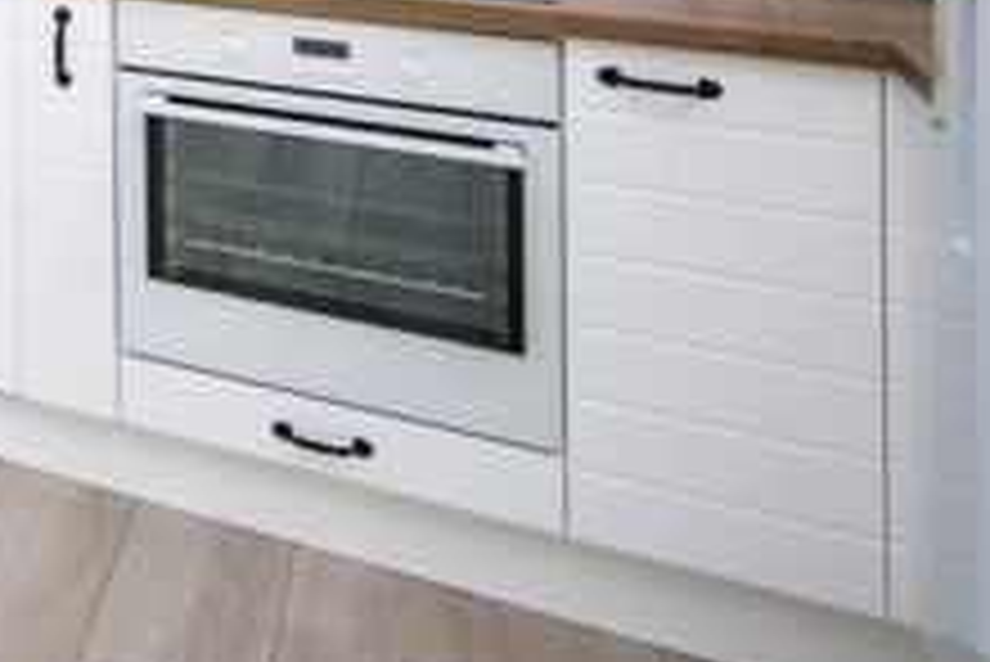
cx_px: -461
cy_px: -378
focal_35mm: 48
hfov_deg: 28.4
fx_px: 1321
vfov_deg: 22.2
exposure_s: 1/50
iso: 100
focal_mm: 10
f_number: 4.5
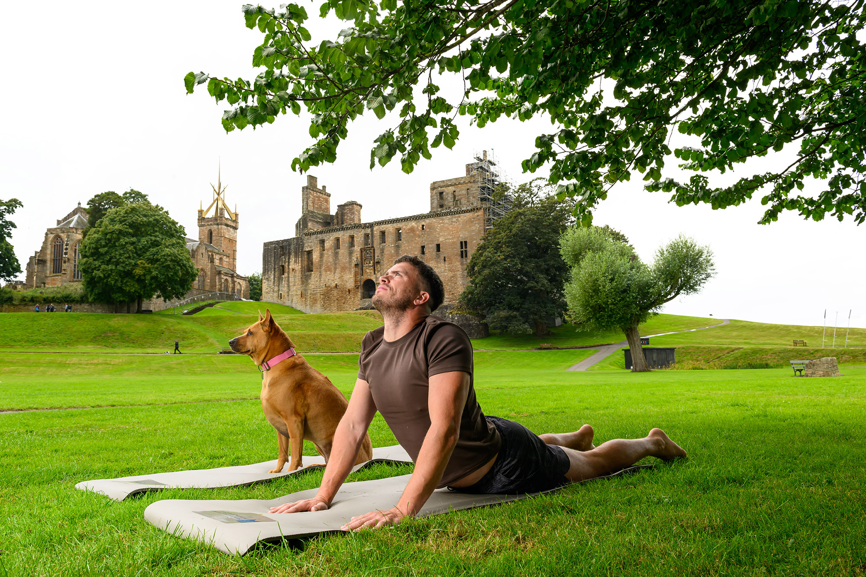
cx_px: 433
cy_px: 288
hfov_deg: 63.7
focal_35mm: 29
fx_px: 698
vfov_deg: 45.0
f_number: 10
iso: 400
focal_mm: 29
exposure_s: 1/200
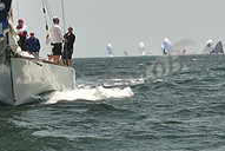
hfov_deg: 7.1
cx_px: 32
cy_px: 19
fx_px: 1803
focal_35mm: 288
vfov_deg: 4.8
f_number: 6.3
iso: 250
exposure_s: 1/640
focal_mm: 95
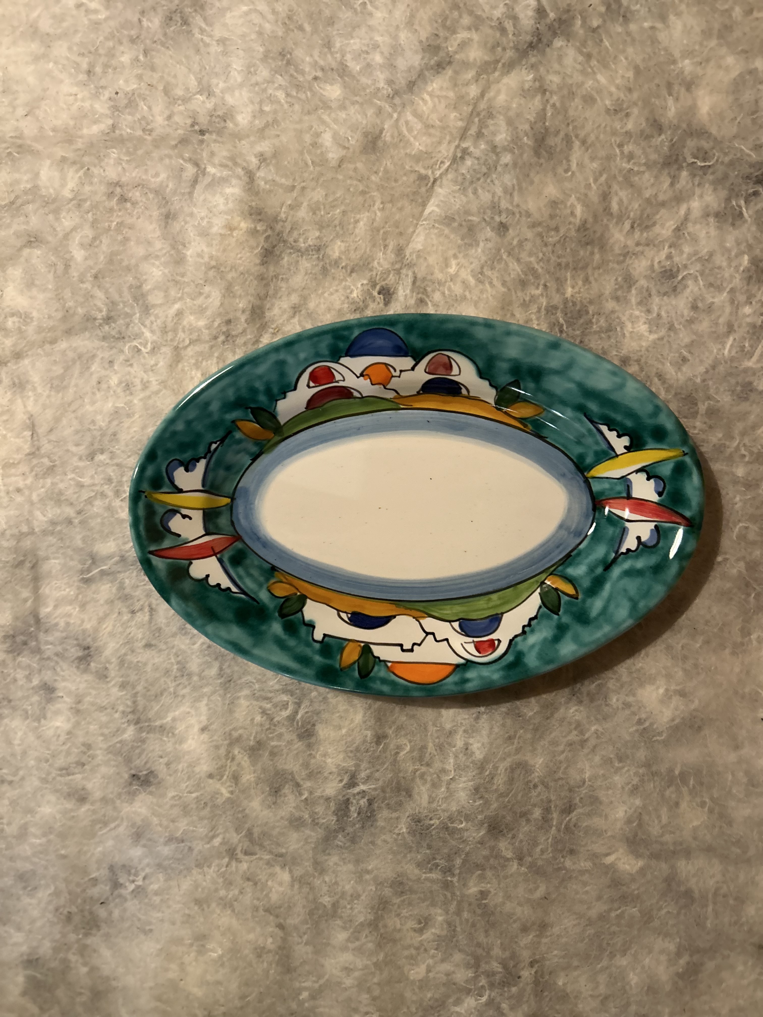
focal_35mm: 26
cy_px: 508
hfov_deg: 53.1
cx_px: 382
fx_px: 764
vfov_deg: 67.3
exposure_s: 1/33
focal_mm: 5.7
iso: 400
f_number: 1.5
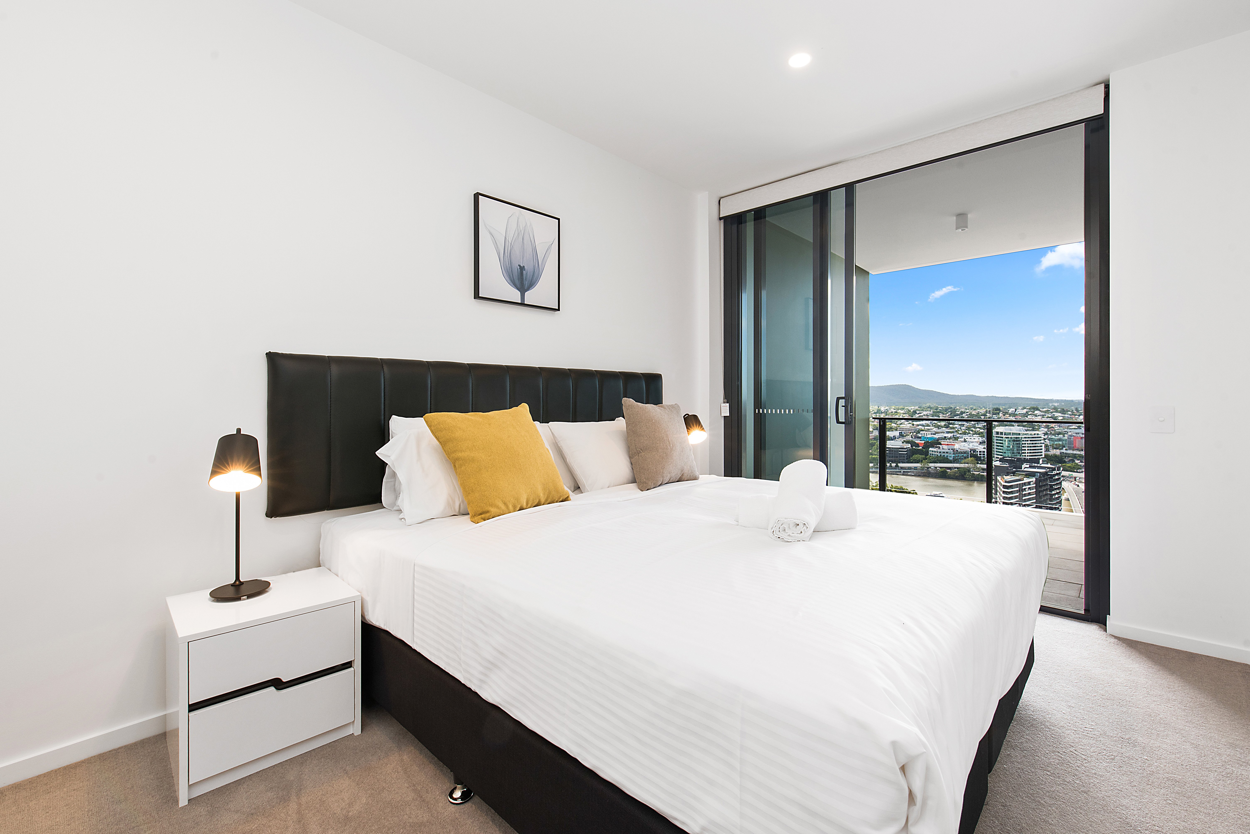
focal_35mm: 15
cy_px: 417
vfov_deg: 77.4
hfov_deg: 100.4
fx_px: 521
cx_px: 625
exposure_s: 1/15
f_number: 11
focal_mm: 15
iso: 500
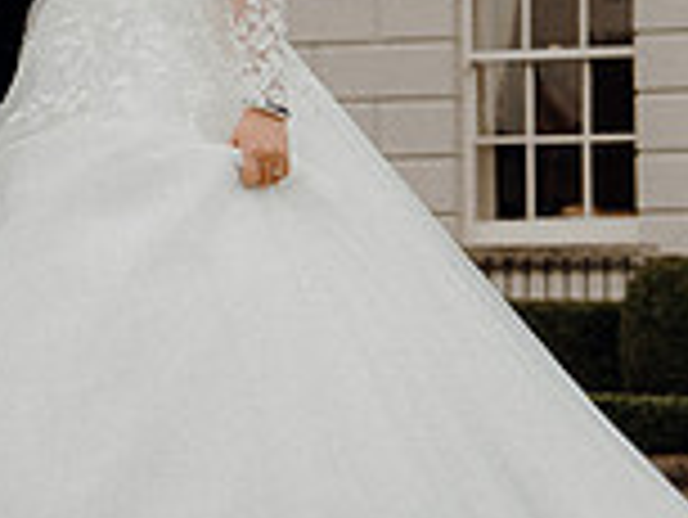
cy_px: 20
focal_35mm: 222
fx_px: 4416
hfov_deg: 8.8
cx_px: -234
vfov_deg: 6.7
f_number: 3.5
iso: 320
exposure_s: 1/160
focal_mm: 41
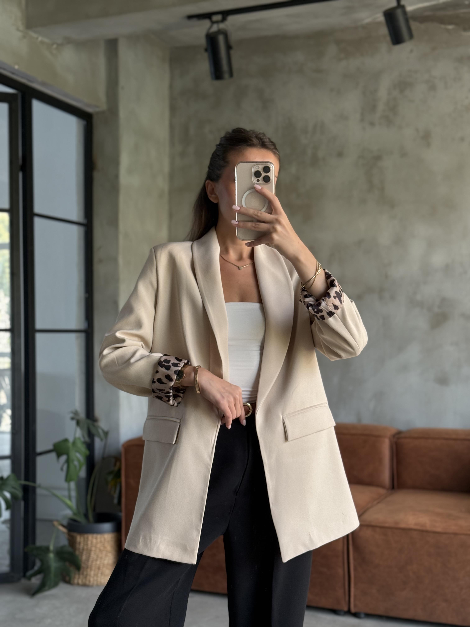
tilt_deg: -18.0
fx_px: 869
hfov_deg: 30.3
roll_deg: +1.3
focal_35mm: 48
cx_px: 235
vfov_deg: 39.7
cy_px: 314
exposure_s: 1/60
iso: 100
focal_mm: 6.76
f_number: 1.78
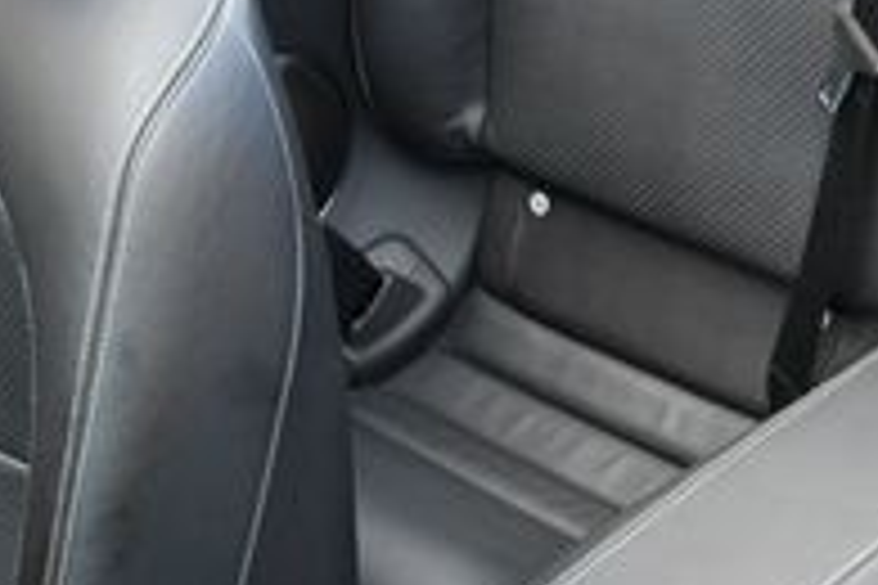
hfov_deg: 16.7
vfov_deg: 11.6
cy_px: 135
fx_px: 2878
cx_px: 1022
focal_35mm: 118
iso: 500
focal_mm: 18
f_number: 3.5
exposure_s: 1/250
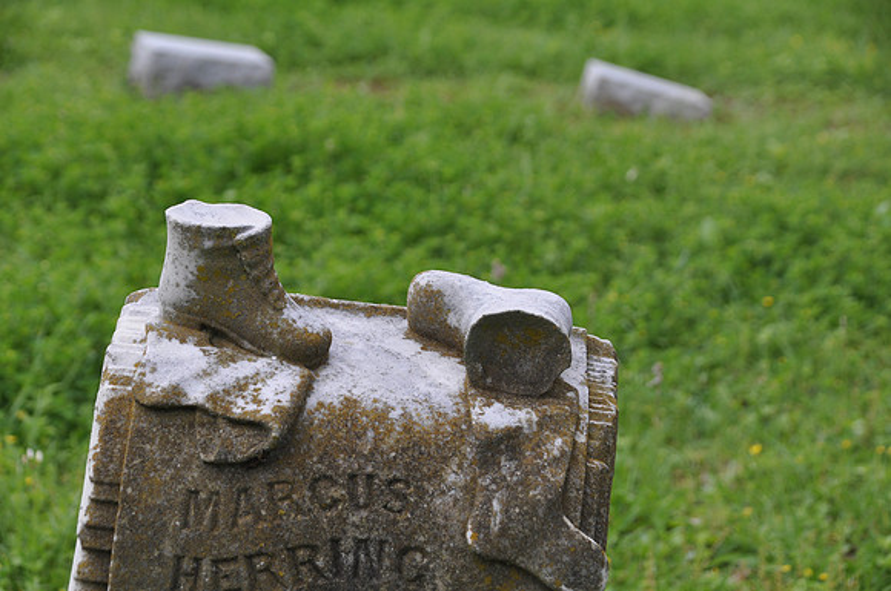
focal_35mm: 105
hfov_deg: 19.5
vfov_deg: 13.0
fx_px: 2595
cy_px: 296
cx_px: 446
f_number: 7.1
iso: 200
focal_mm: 70
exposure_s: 1/200
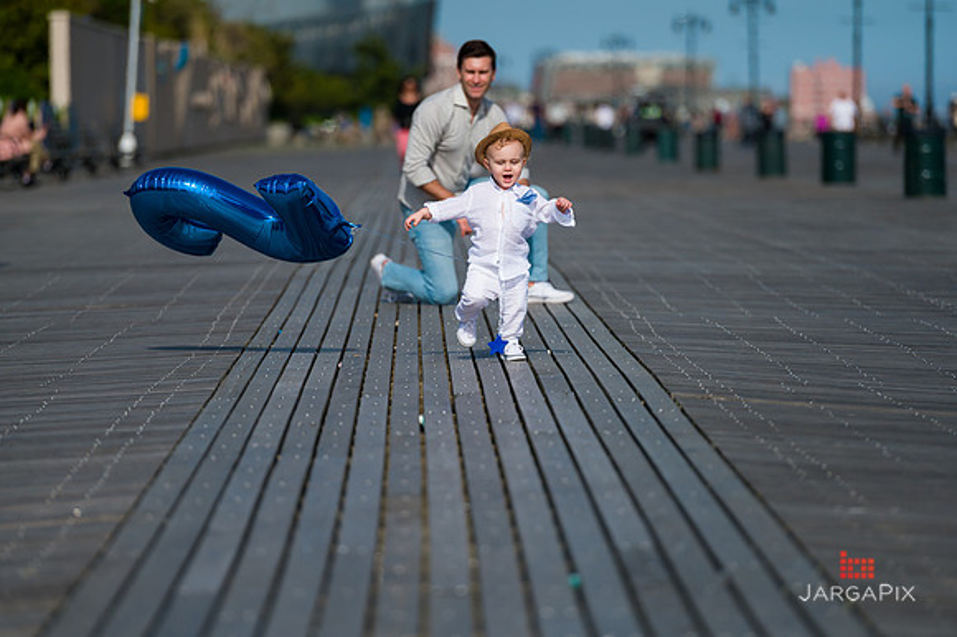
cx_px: 478
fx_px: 5313
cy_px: 318
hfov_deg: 10.3
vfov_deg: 6.9
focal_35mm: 200
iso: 200
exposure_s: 1/6400
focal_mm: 200
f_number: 4
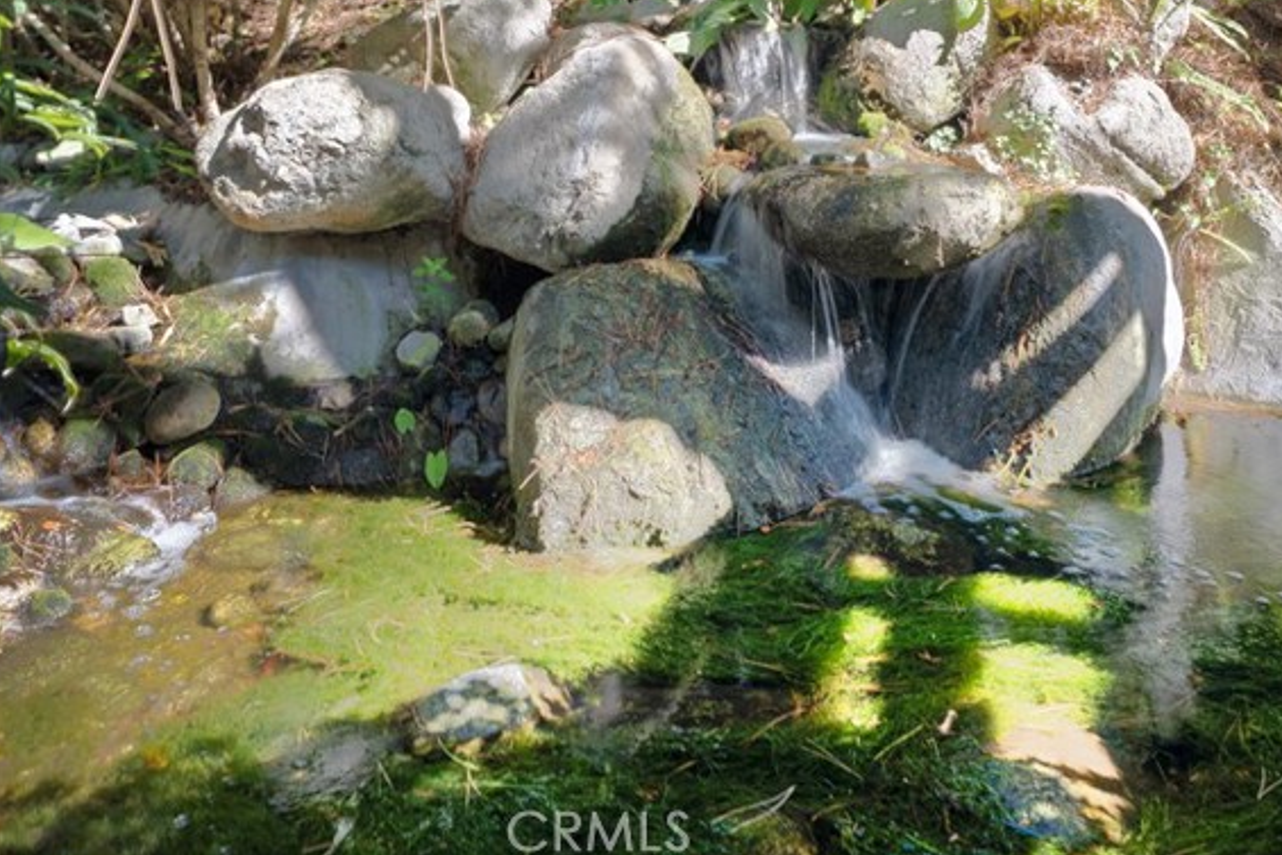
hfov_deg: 63.0
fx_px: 1033
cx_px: 778
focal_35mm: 29
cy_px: 90
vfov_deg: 41.5
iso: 250
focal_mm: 16
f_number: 9
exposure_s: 1/5
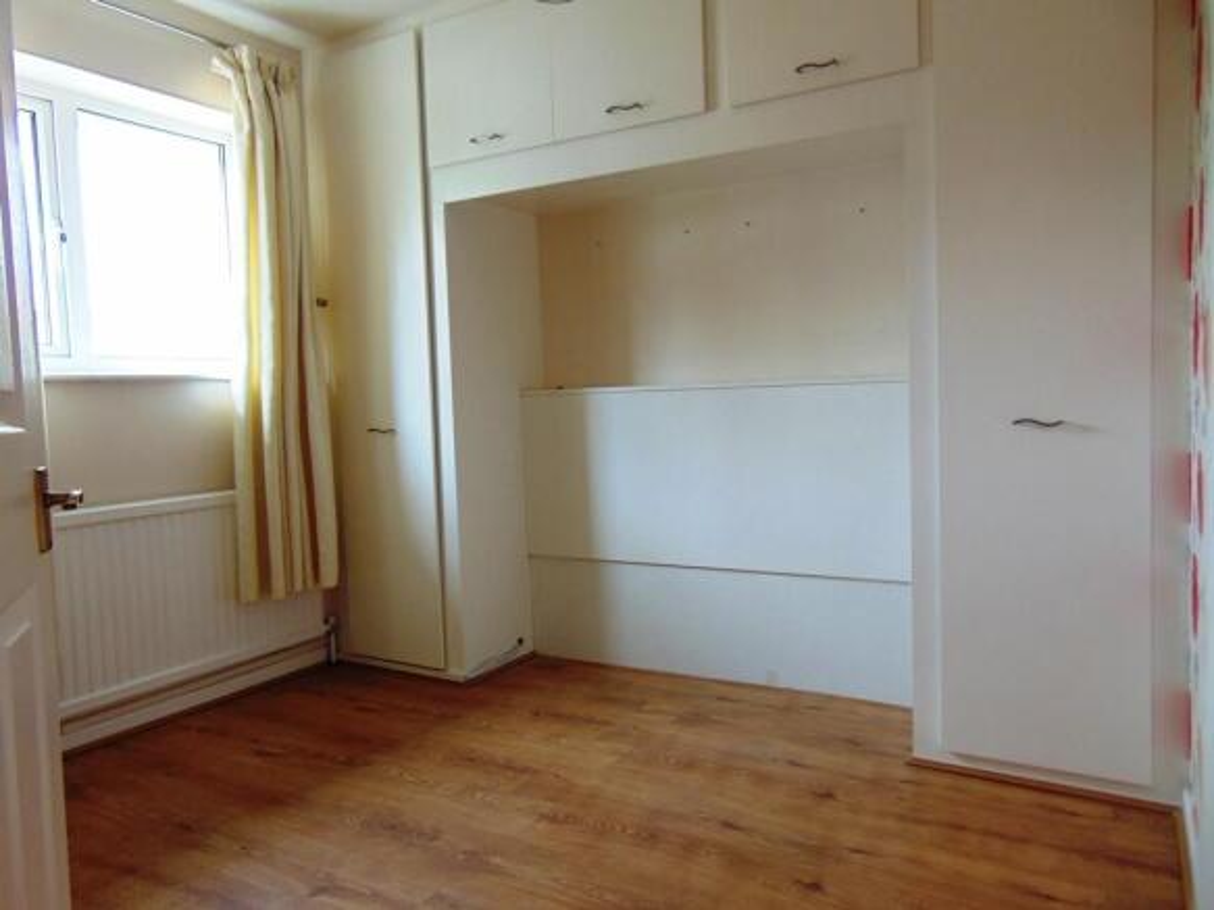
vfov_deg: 54.9
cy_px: 455
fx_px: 877
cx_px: 607
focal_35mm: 25
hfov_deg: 69.4
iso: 80
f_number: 3
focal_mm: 4.5
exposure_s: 1/40
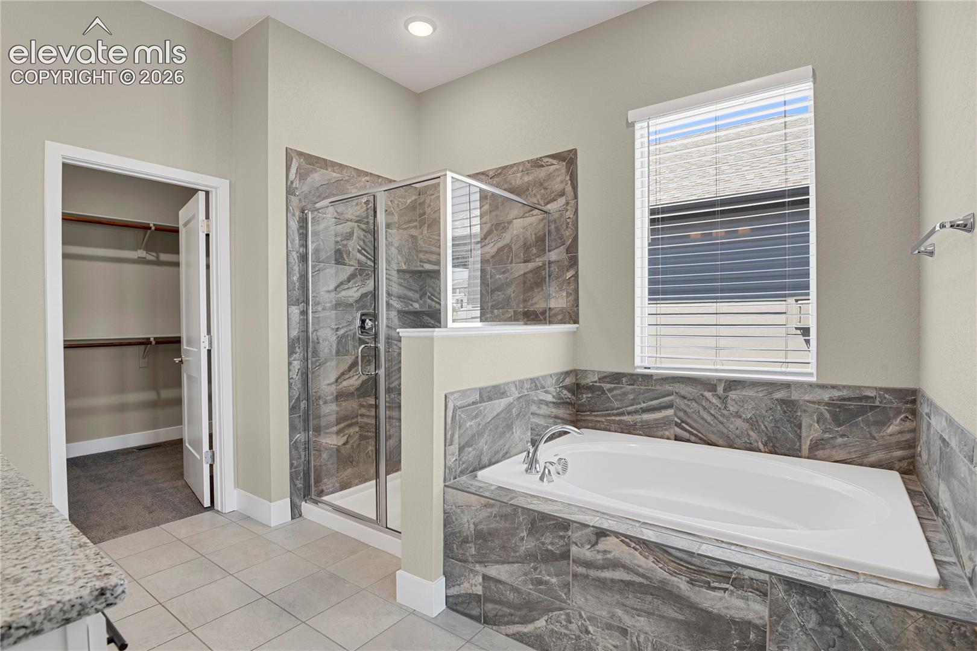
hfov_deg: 93.3
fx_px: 461
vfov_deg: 70.4
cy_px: 326
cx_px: 488
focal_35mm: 17
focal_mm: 17
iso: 250
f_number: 8
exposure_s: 1.3
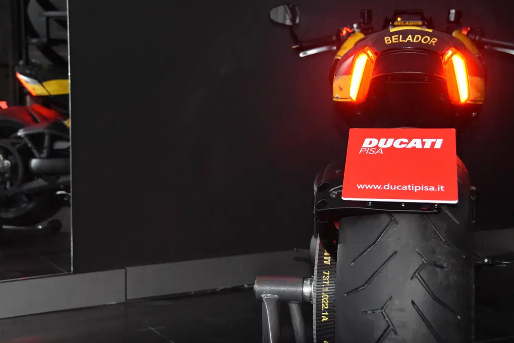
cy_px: 145
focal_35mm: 56
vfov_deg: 24.2
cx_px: 263
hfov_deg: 35.6
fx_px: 799
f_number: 4.2
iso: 6400
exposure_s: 1/60
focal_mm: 32
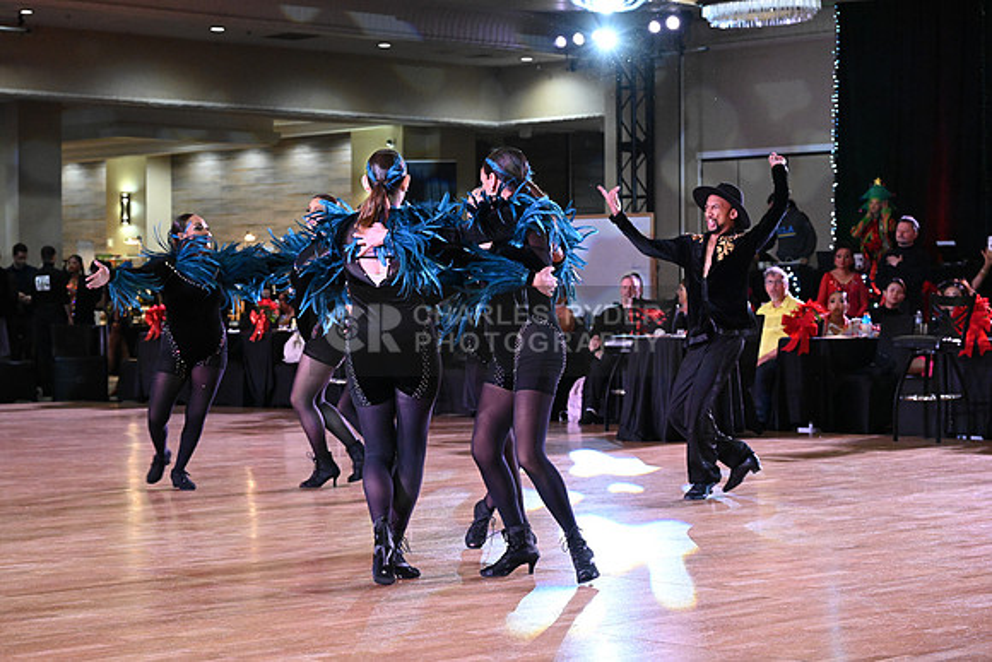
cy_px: 331
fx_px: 2150
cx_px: 496
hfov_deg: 26.0
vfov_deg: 17.5
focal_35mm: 78
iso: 6400
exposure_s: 1/320
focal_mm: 78
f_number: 5.6
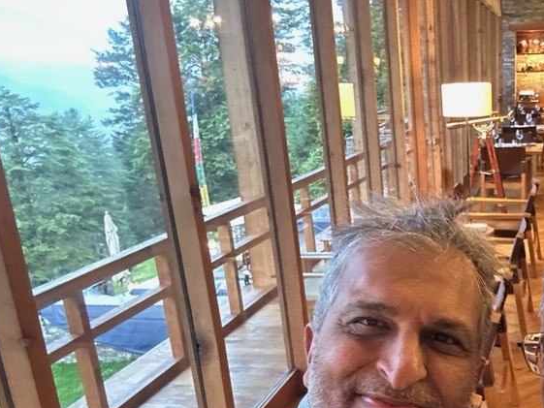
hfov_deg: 41.4
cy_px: 294
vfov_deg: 33.8
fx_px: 660
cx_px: 486
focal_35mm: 42
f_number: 1.9
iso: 640
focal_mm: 2.69
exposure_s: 1/17
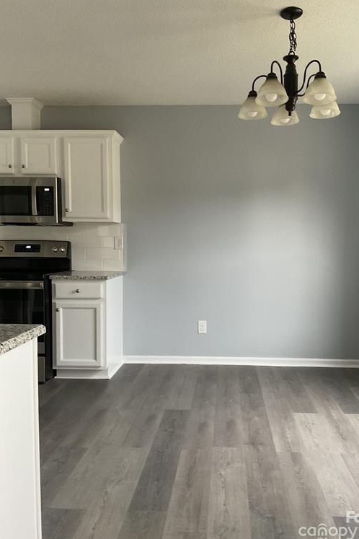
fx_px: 464
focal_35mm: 31
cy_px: 272
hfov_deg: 42.2
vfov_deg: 60.3
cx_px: 205
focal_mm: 3
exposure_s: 1/60
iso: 250
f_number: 1.8
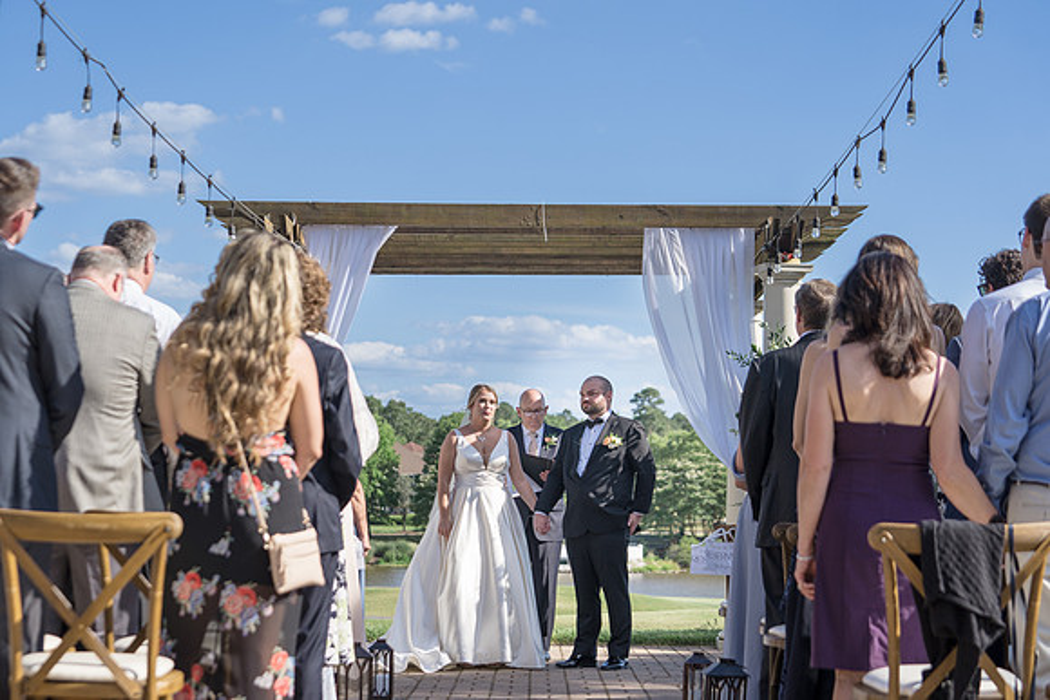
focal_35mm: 73
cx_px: 510
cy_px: 351
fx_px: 2138
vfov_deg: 18.6
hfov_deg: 27.6
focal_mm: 70
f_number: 4
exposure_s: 1/800
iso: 100
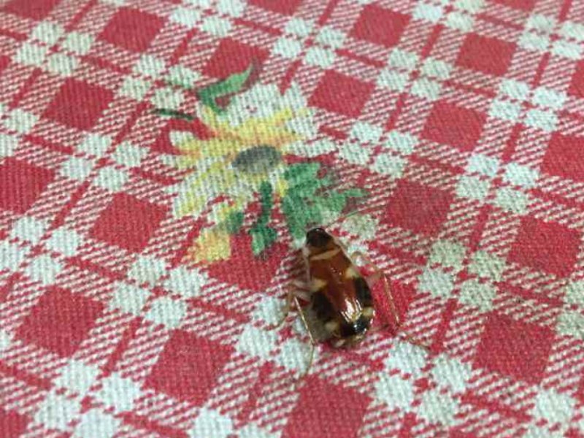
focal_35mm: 29
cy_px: 219
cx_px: 292
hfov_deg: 61.7
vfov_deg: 48.2
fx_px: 489
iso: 200
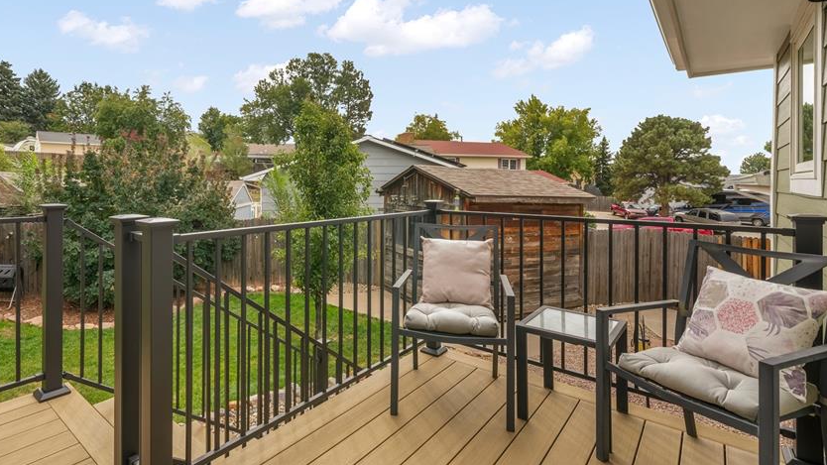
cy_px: 185
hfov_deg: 92.3
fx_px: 395
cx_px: 369
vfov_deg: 60.5
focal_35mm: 18
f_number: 14
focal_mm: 14
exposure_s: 1/25
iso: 400
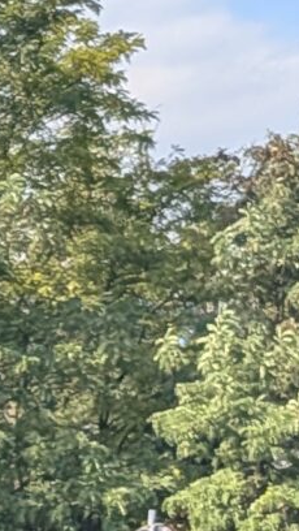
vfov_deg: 11.8
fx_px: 2308
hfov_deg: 6.1
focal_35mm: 164
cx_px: -922
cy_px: 1052
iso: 29
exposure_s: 1/873
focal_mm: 4.53
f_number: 1.7
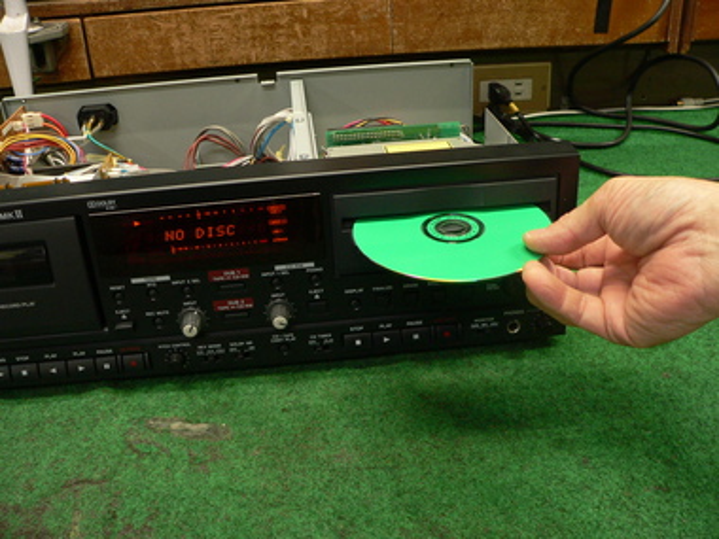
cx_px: 360
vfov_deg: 39.7
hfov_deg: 51.4
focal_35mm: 36
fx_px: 748
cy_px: 270
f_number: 2.8
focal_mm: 6
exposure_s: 1/20
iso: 200
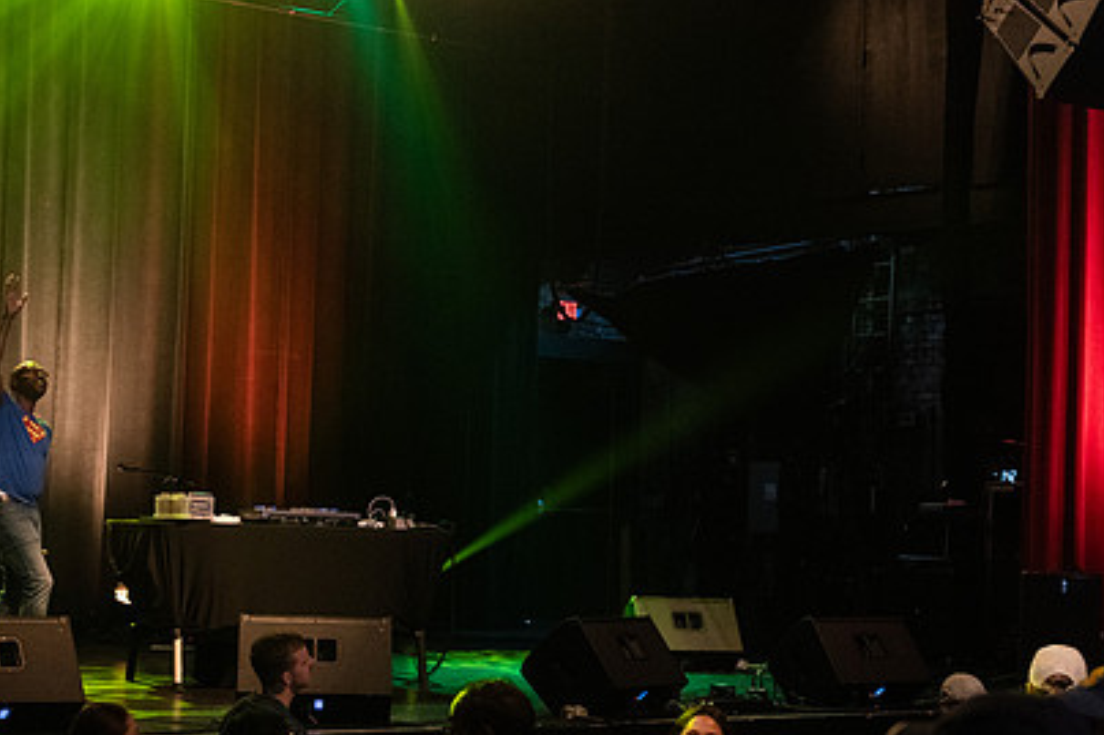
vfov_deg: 19.7
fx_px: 2115
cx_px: 413
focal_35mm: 69
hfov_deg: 29.1
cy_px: 480
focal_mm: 48
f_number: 3.2
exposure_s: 1/160
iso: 2500
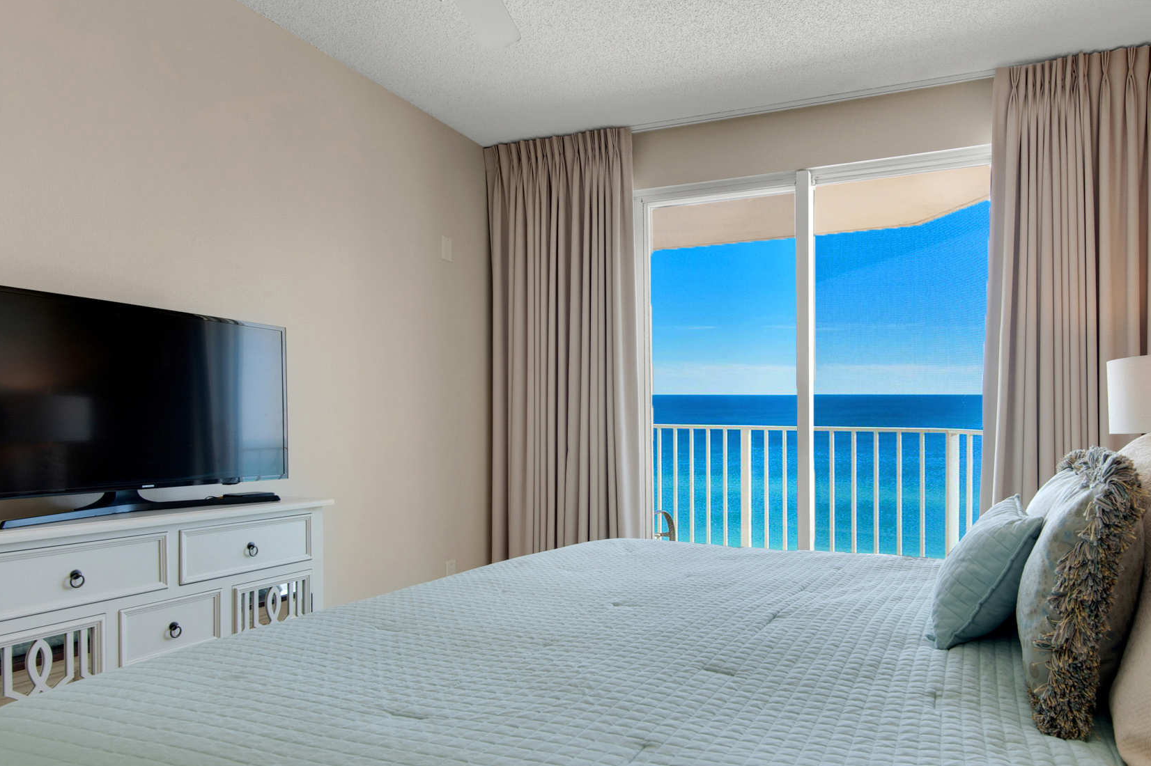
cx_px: 694
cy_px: 409
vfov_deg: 55.0
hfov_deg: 75.2
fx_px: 735
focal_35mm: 23
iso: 200
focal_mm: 19
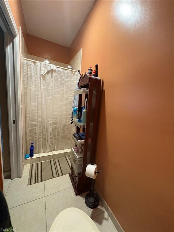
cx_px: 87
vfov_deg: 102.1
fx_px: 94
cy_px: 116
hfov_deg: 85.7
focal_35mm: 14
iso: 800
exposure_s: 1/60
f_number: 2.2
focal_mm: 2.22
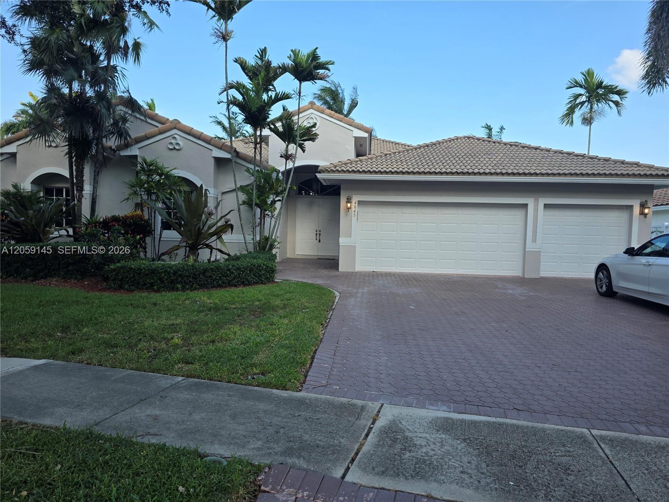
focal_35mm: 23
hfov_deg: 73.9
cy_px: 251
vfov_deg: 58.9
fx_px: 445
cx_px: 334
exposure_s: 1/2038
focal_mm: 6.3
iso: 80
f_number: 1.7
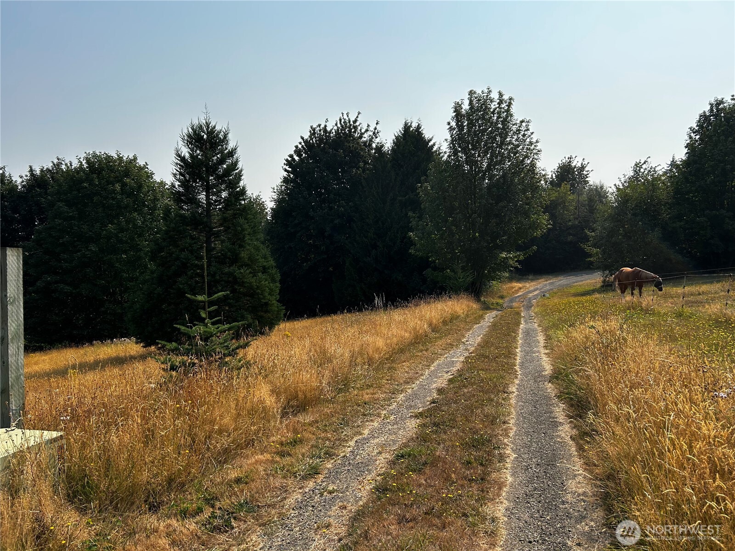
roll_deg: +1.4
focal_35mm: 26
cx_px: 368
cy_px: 276
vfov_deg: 53.1
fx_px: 552
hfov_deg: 67.3
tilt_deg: -0.5
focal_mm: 5.7
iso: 50
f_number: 1.5
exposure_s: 1/4444
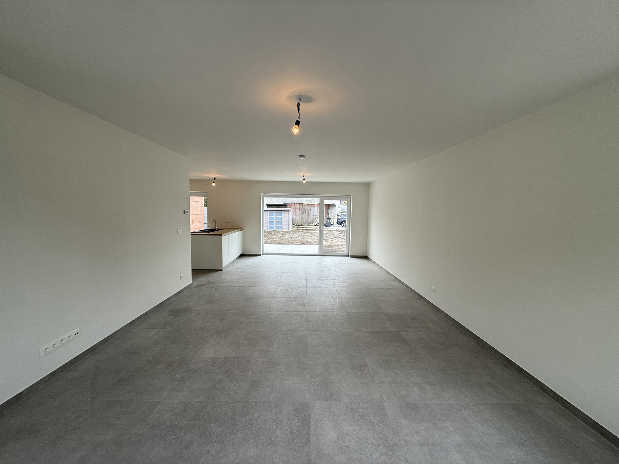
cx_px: 310
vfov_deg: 85.7
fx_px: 250
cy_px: 232
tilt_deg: -4.1
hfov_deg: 102.1
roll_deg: -0.7
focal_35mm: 14
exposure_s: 1/100
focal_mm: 2.22
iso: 50
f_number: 2.2
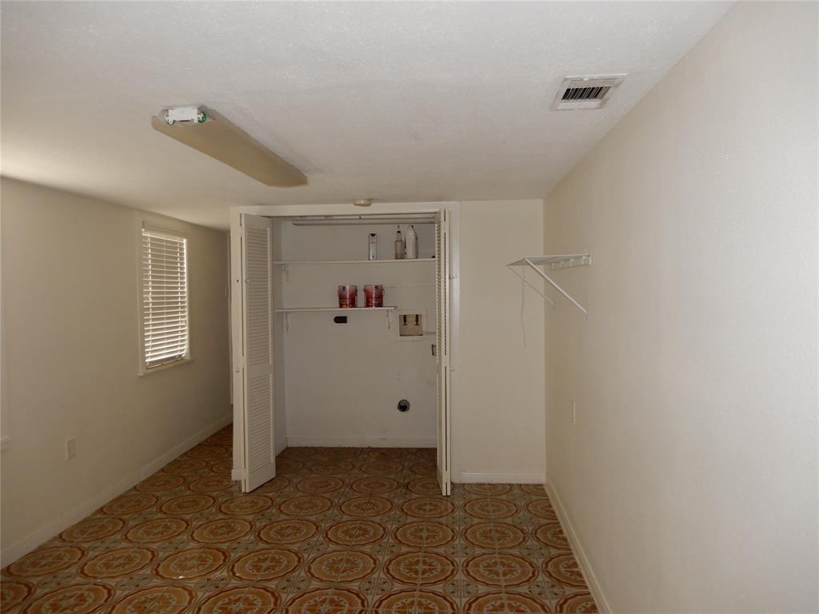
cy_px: 307
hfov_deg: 71.6
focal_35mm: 24
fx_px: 568
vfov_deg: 56.8
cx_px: 410
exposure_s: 1/30
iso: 200
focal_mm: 4.3
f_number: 3.4
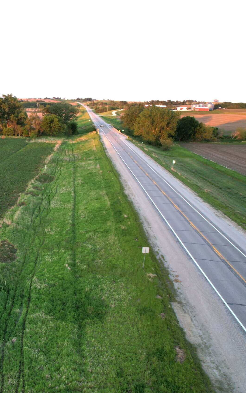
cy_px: 195
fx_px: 365
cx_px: -46
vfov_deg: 56.7
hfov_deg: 31.5
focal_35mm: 34
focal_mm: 8.38
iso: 100
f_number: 2.8
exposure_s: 1/160
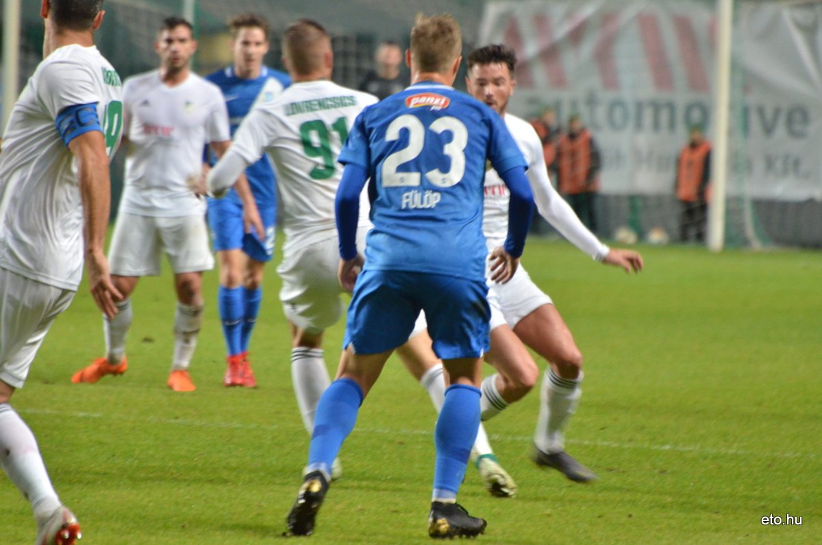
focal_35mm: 450
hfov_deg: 4.6
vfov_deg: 3.0
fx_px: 10254
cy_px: 272
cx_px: 411
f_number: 5.6
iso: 2500
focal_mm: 300
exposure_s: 1/200
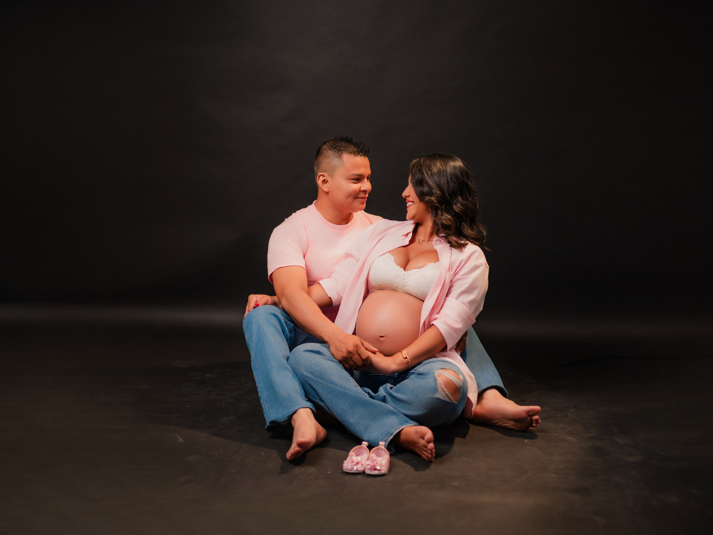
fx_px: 803
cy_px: 275
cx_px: 412
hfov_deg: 47.7
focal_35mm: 39
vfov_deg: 36.8
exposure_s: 1/500
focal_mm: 35
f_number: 1.8
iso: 200
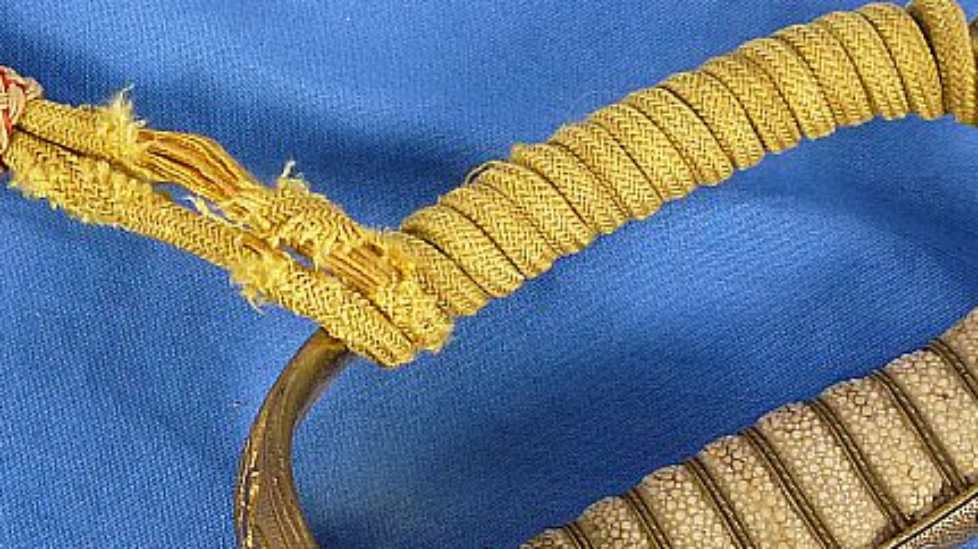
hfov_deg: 25.6
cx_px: 438
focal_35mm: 83
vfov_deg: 14.2
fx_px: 2151
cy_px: 601
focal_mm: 7.4
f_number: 3.9
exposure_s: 1/80
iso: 320
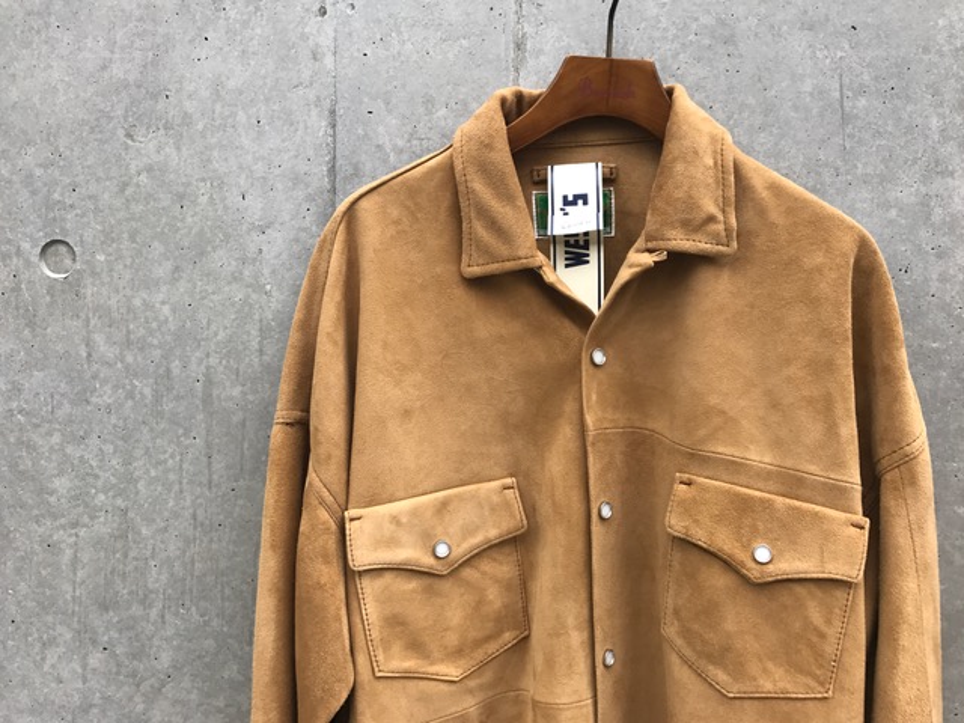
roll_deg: -0.5
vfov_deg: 49.7
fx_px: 780
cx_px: 482
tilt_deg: -2.6
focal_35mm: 28
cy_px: 362
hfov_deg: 63.4
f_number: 1.8
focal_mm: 3.99
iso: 20
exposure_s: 1/211
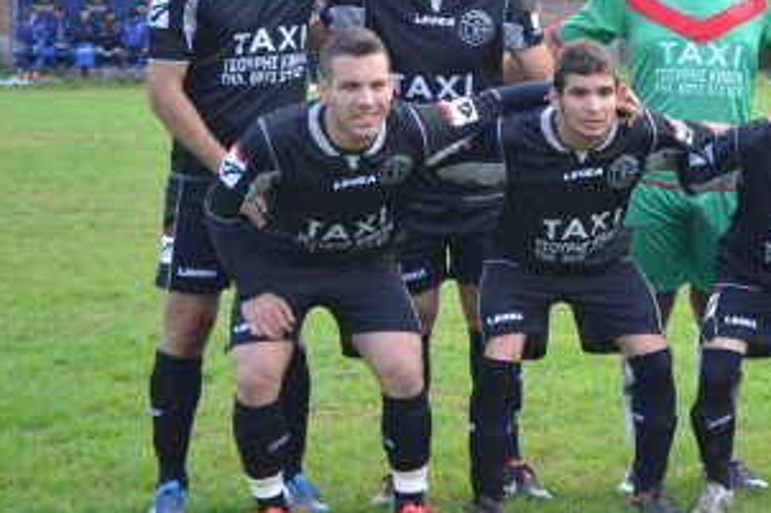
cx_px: 814
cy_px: 180
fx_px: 2804
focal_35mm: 131
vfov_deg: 10.4
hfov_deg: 15.3
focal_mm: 40
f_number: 5.3
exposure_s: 1/500
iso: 1000
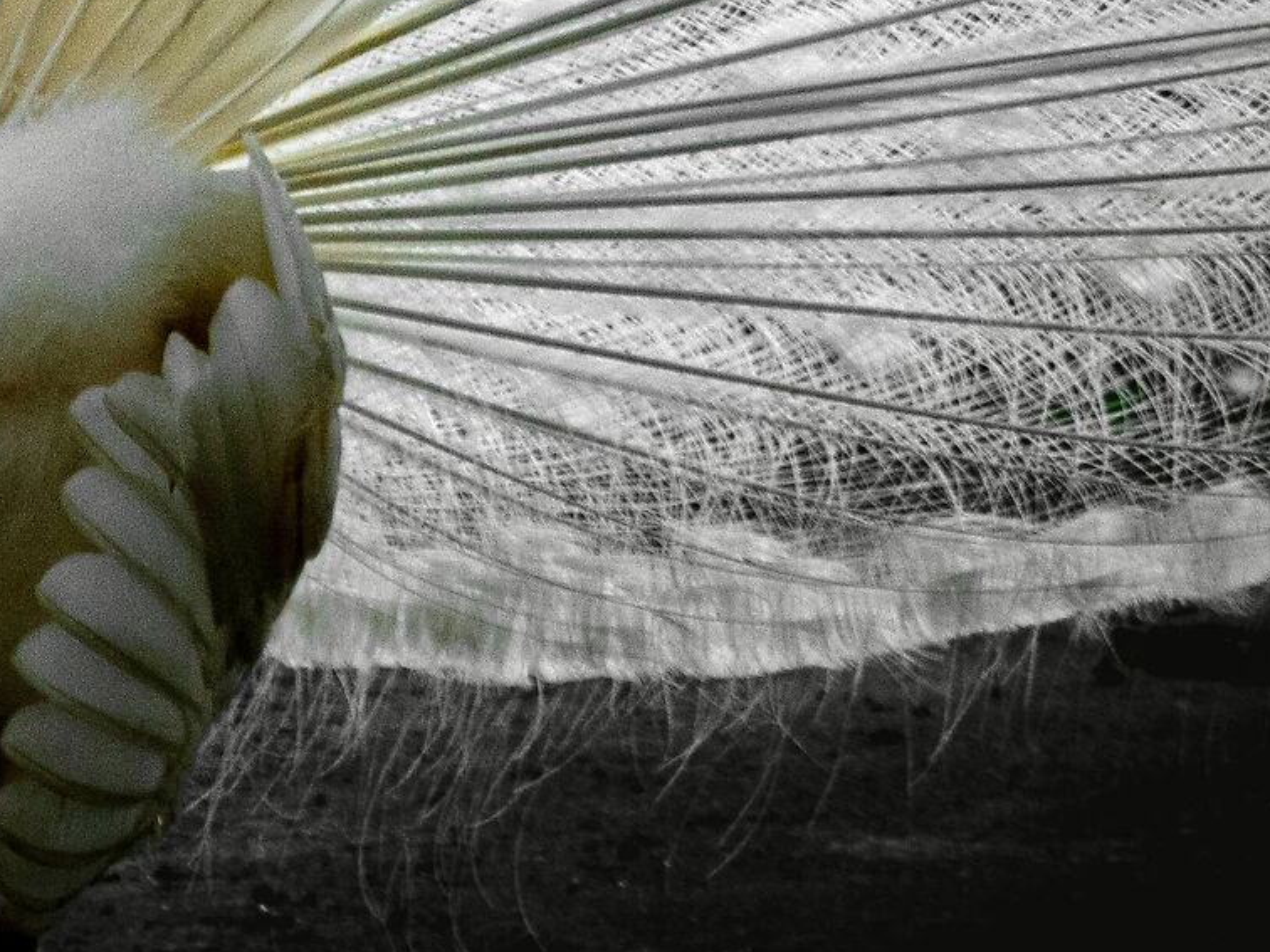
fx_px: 18638
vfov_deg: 2.9
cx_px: -92
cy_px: -311
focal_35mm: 508
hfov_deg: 3.9
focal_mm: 80
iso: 1000
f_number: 5.6
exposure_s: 1/400
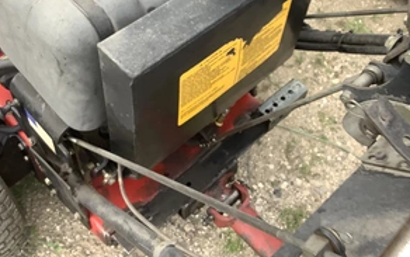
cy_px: 48
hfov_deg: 44.3
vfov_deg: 28.0
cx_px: 201
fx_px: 503
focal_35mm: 45
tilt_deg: -55.4
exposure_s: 1/60
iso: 100
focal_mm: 3.3
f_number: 2.4
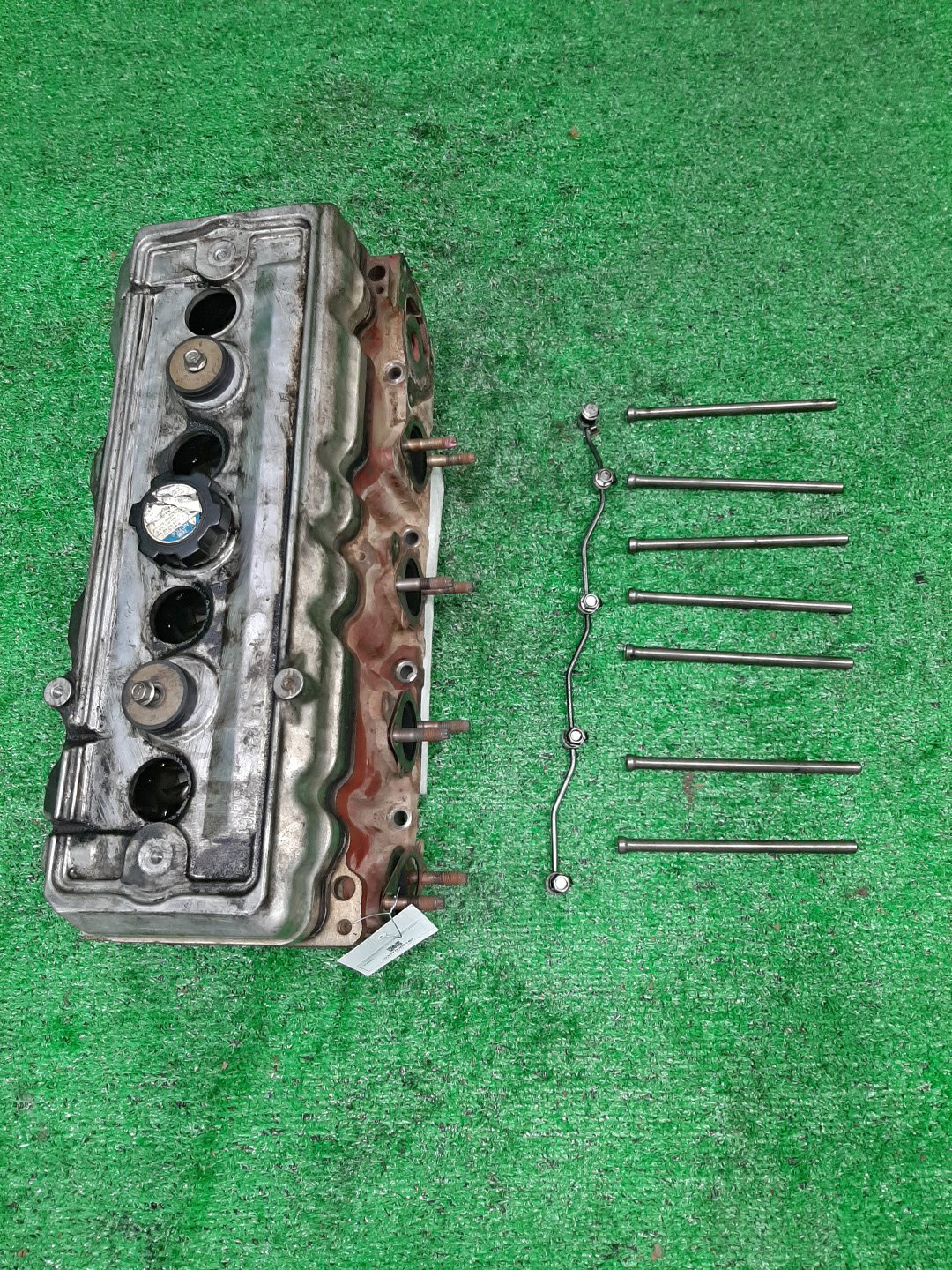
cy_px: 635
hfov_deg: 53.1
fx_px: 953
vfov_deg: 67.3
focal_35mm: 26
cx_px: 476
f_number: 1.7
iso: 124
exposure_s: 1/50
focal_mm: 3.93
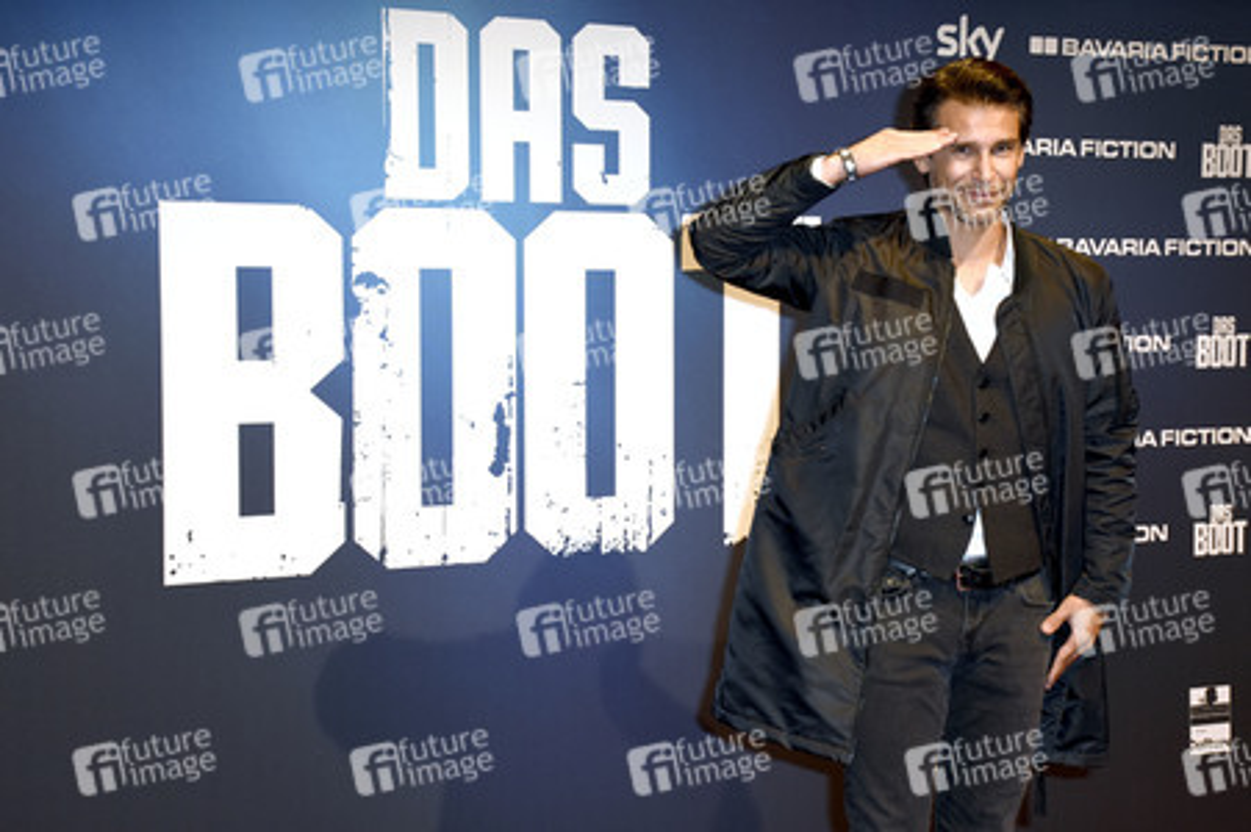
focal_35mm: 63
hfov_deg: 31.9
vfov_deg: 21.5
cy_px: 416
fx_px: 2188
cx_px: 626
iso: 500
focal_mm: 42
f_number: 6.3
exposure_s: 1/160
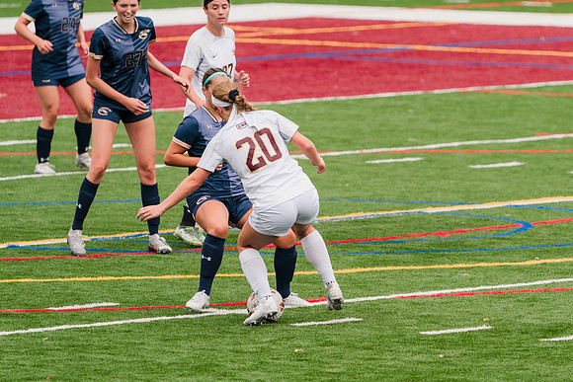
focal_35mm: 604
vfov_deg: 2.3
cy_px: 158
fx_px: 9612
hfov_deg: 3.4
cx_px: 377
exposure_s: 1/1600
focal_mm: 459
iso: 500
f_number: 6.3
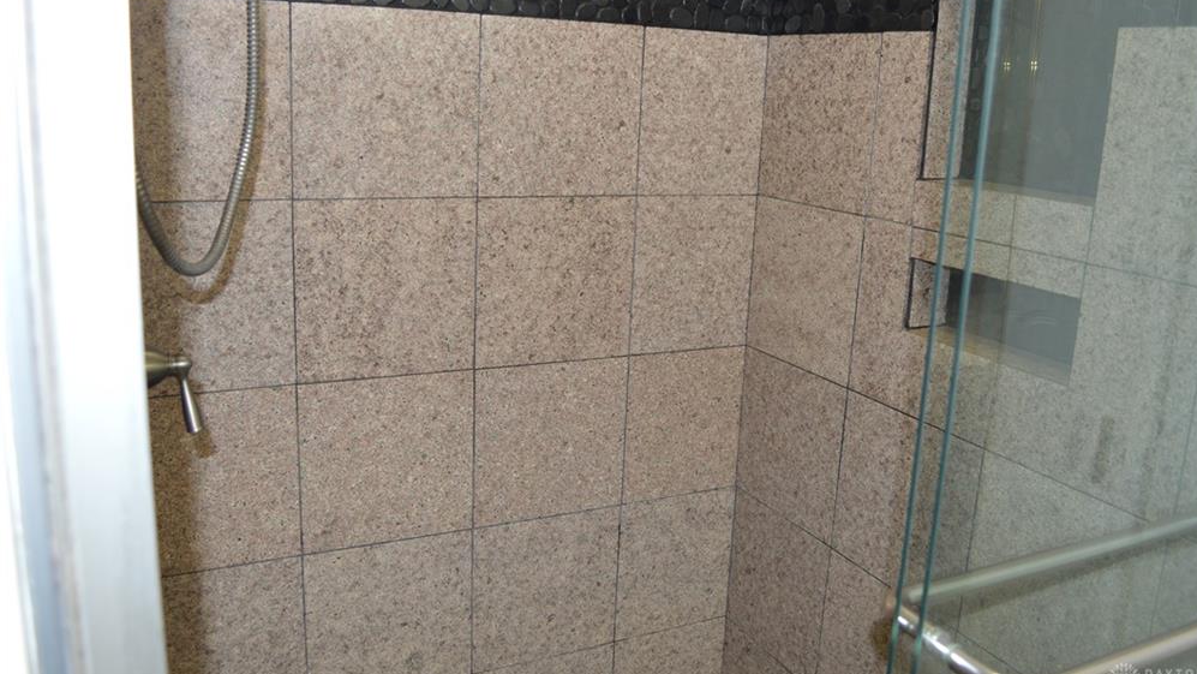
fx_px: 921
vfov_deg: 40.1
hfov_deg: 66.1
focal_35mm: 29
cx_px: 614
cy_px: 284
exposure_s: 1/60
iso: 640
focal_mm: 18
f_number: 3.5
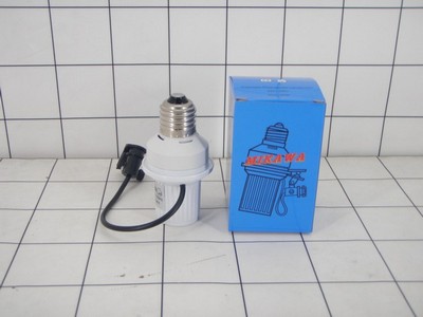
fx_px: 623
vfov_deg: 28.6
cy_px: 158
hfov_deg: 37.5
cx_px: 212
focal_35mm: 51
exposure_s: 1/40
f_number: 4
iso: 80
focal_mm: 9.13
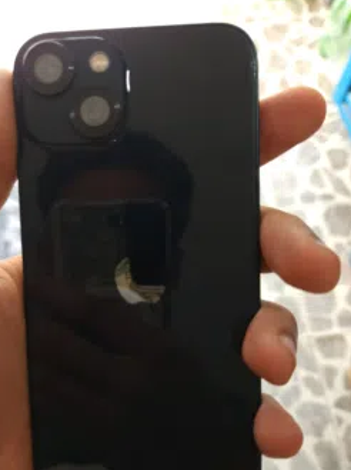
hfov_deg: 49.3
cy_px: 279
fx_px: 379
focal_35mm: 28
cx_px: 140
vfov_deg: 63.0
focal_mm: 5.4
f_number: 1.8
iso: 40
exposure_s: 1/60
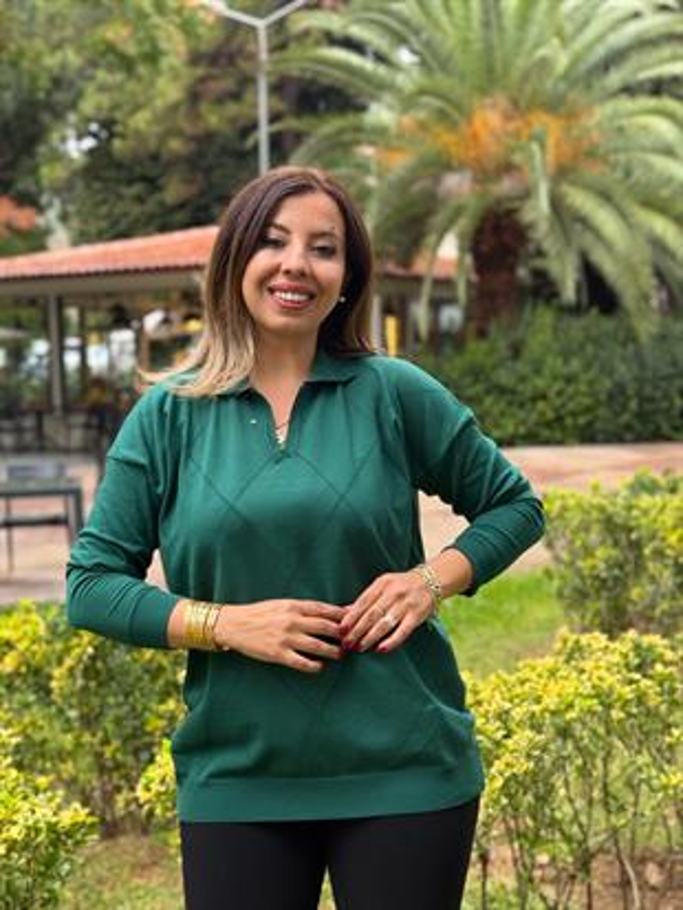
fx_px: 1262
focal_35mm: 48
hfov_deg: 30.3
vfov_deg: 39.6
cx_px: 342
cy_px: 455
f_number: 1.78
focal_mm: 6.76
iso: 64
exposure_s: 1/122
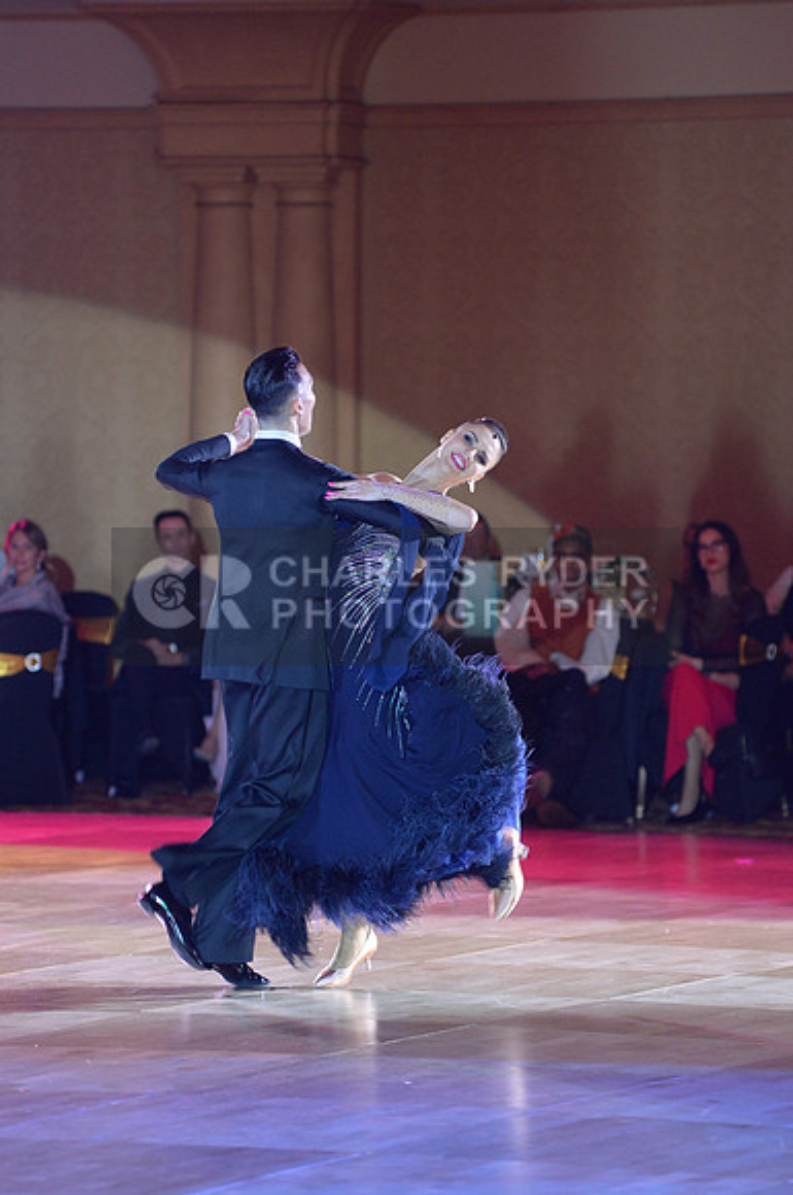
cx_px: 396
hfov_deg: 6.8
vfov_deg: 10.3
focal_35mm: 200
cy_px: 598
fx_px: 6628
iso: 4000
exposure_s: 1/250
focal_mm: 200
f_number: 4
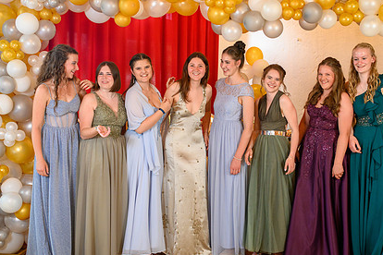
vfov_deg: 27.5
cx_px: 227
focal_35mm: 49
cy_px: 133
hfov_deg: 40.2
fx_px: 521
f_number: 3.5
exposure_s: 1/100
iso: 1250
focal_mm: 35
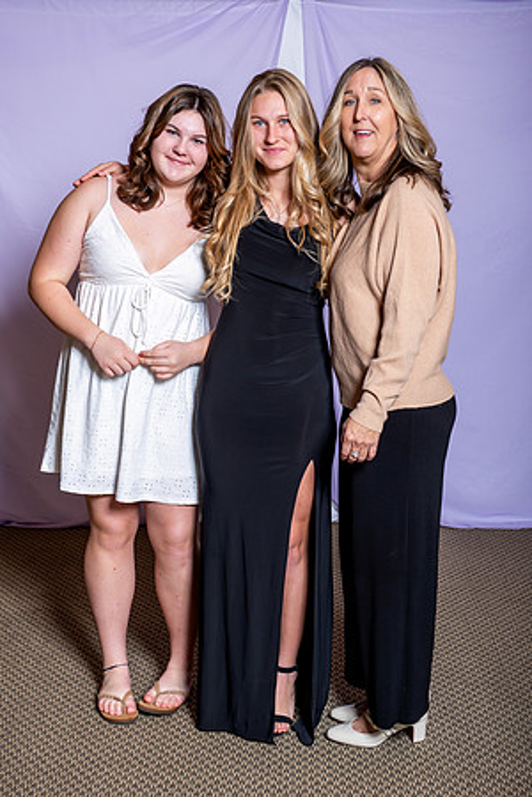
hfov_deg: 20.6
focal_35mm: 66
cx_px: 266
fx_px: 1463
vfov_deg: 30.5
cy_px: 398
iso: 320
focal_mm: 66
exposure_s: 1/200
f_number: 5.6
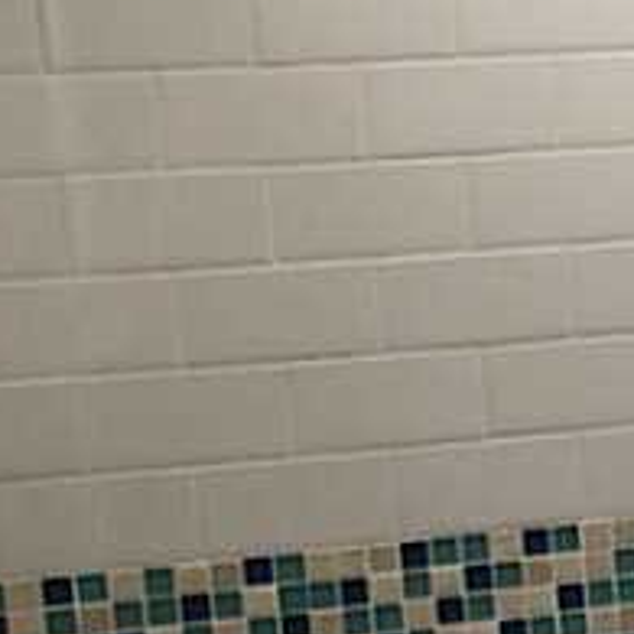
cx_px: 897
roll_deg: +1.1
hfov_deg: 15.5
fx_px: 2176
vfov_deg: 16.5
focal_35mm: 105
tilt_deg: -9.5
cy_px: 452
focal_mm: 4.15
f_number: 2.2
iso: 40
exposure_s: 1/30
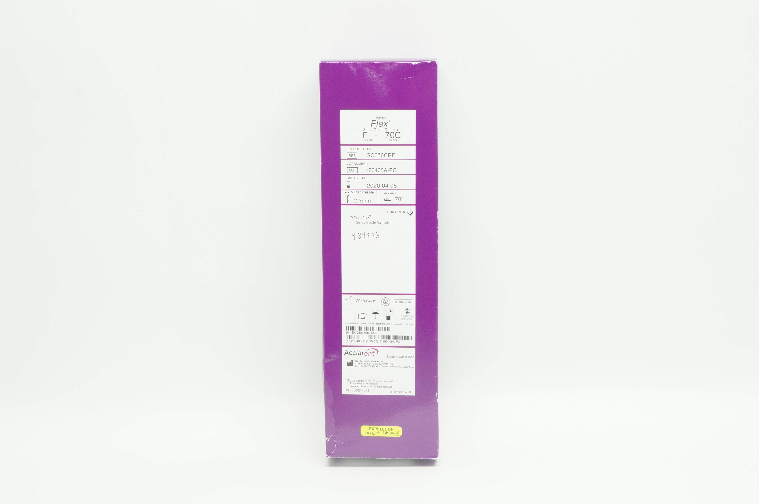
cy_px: 252
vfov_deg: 23.1
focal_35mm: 58
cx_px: 380
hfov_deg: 34.2
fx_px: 1232
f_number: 10
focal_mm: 39
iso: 400
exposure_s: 1/15
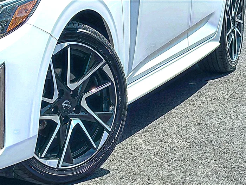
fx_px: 711
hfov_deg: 19.6
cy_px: 92
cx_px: 123
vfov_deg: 14.8
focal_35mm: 100
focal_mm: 6.86
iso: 80
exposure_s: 1/4049
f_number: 1.78
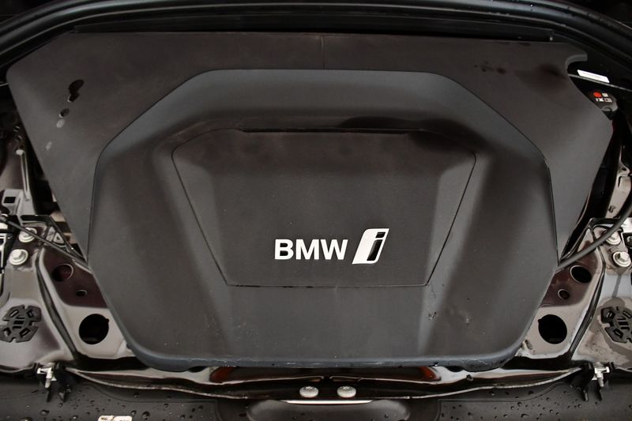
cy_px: 210
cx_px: 316
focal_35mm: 27
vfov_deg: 47.9
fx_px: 474
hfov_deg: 67.4
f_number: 3.5
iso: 3600
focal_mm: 18
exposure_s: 1/60
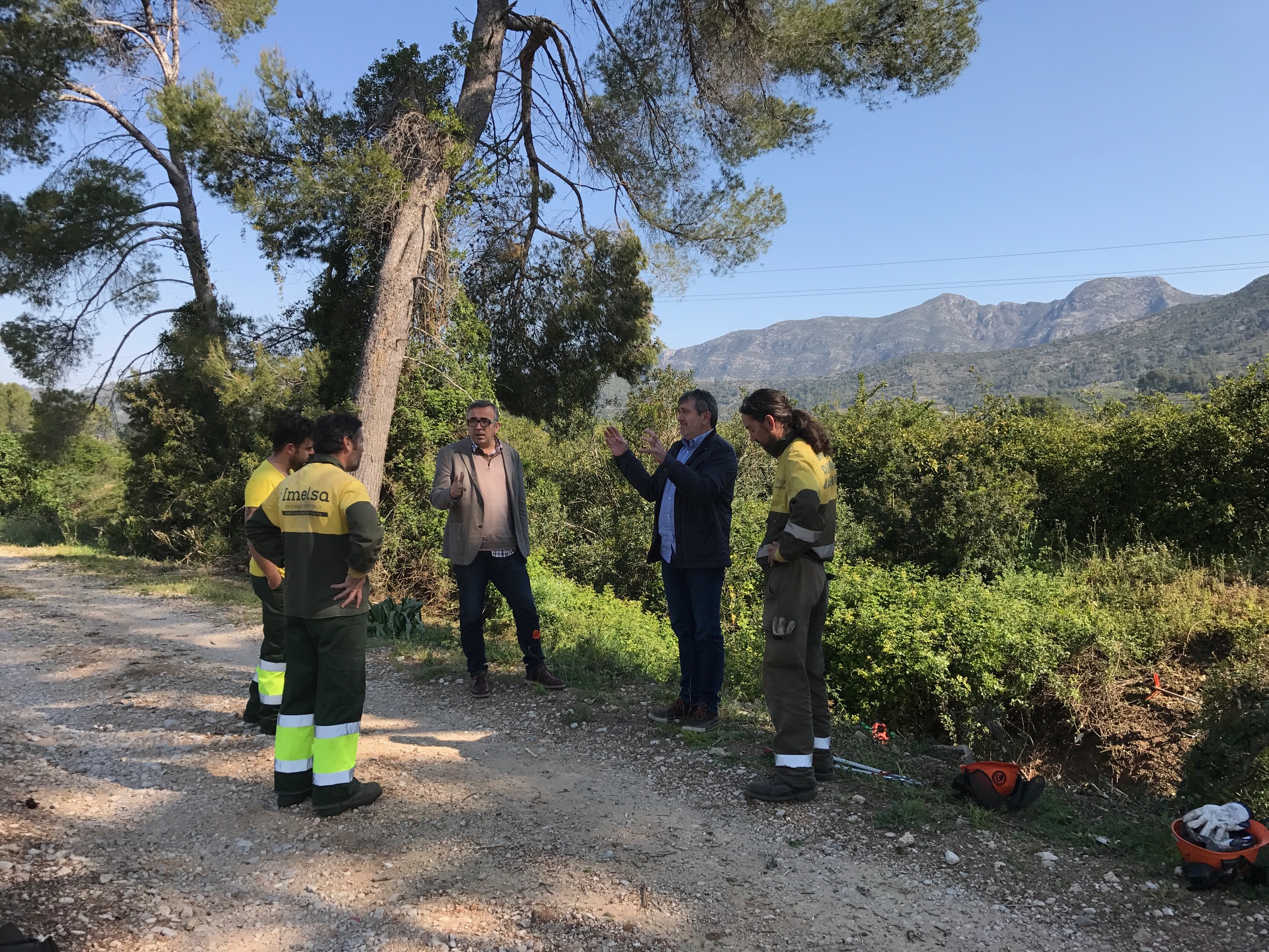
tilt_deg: +0.4
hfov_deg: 63.4
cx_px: 634
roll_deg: -0.1
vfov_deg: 49.7
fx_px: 1026
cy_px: 476
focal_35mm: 28
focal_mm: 3.99
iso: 20
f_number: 1.8
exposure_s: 1/1212
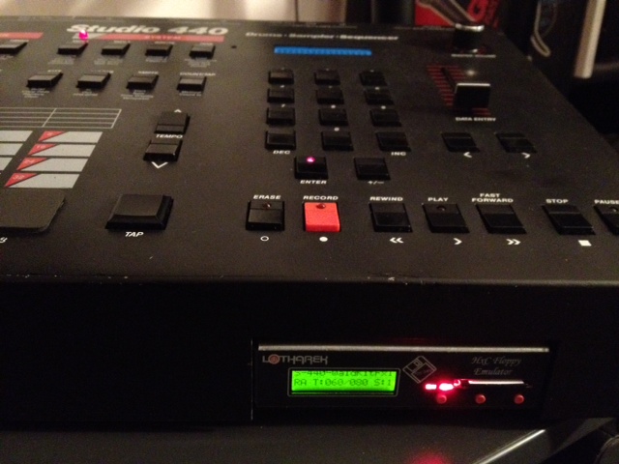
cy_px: 232
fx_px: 626
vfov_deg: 40.7
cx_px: 310
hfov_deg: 52.6
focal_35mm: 35
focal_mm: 4.28
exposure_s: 1/15
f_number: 2.4
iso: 800
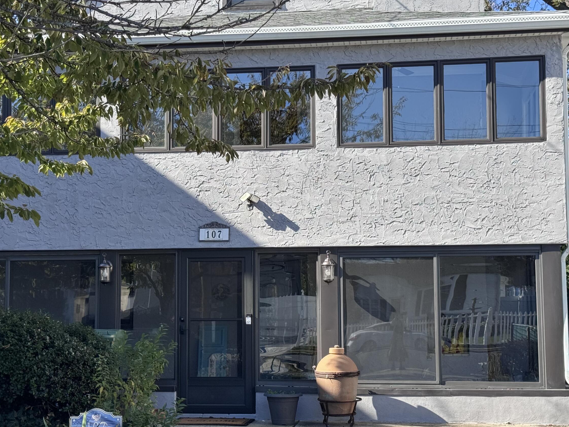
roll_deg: -1.1
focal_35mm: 64
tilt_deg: +4.6
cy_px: 216
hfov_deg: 30.3
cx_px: 271
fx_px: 1052
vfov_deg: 22.9
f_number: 1.78
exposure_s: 1/1984
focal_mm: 6.76
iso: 64
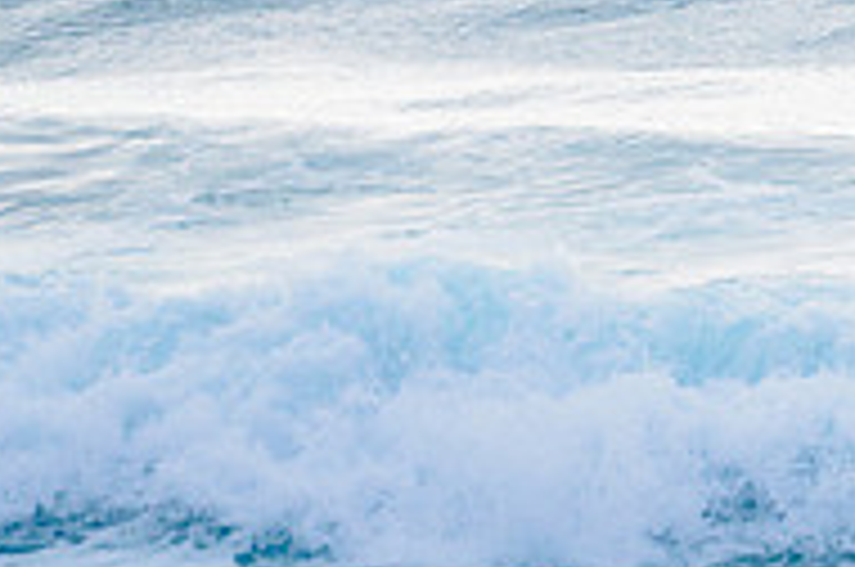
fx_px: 28452
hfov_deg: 1.7
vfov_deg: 1.1
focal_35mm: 1200
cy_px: -290
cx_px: 1134
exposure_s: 1/2000
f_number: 5.6
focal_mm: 320
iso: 110
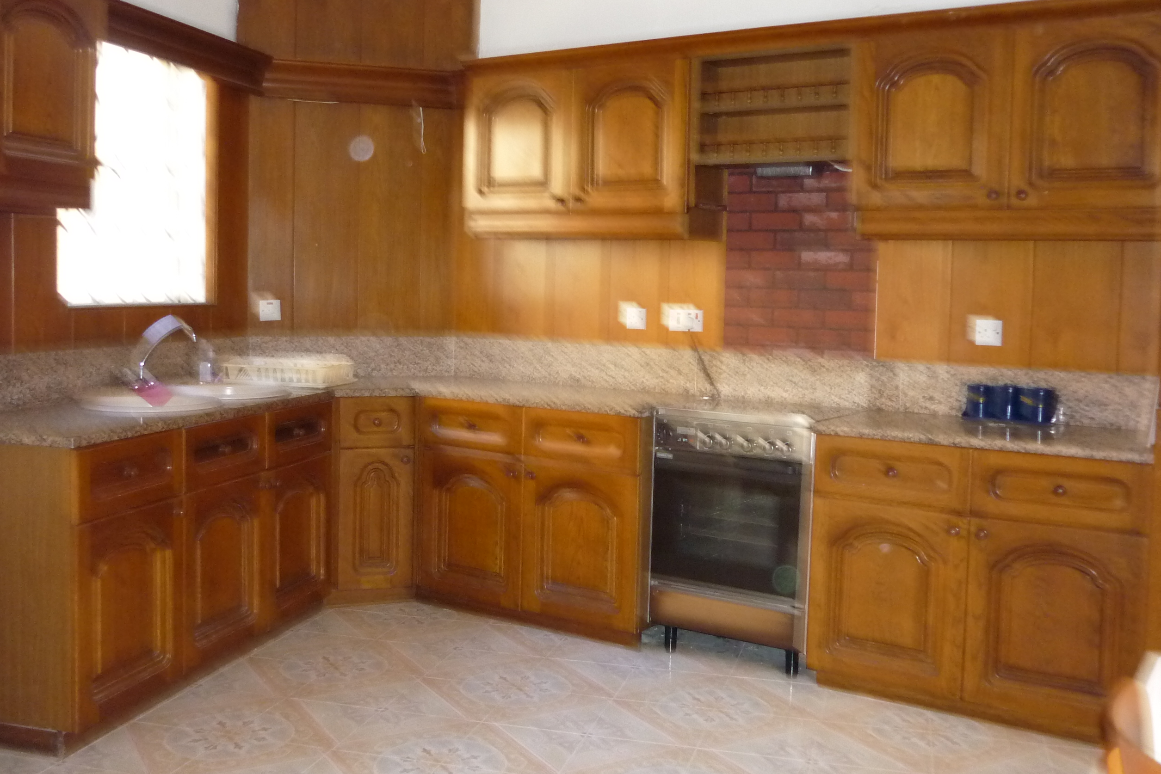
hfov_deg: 54.4
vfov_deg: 37.8
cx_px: 576
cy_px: 344
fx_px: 1129
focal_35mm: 35
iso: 400
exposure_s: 1/30
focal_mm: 5.5
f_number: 2.8
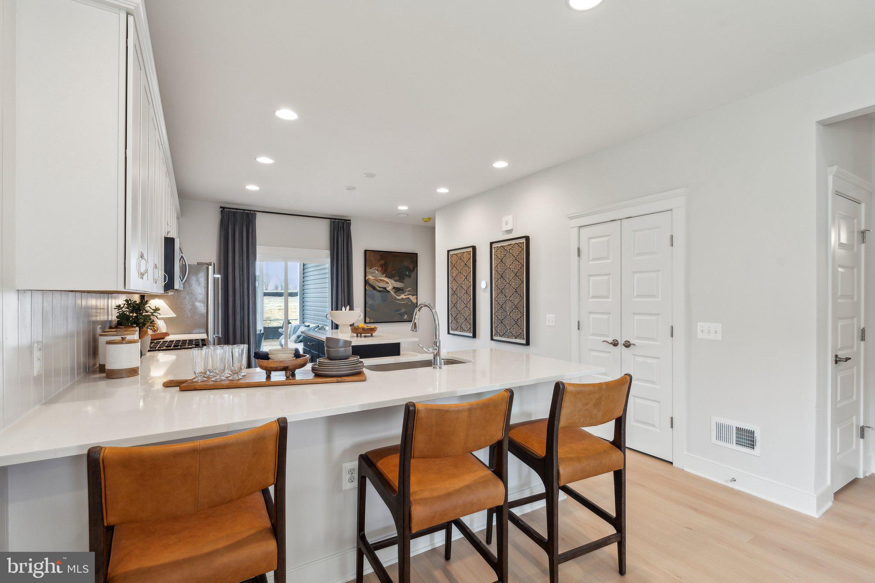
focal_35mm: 16
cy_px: 292
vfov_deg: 73.7
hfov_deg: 96.7
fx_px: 389
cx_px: 438
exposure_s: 1/6
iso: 200
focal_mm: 16
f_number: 8
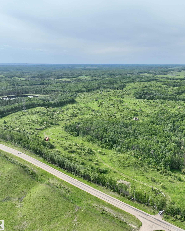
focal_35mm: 32
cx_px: 152
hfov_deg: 43.4
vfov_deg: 55.7
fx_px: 219
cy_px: 115
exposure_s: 1/1600
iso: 120
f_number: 2.8
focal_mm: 12.29
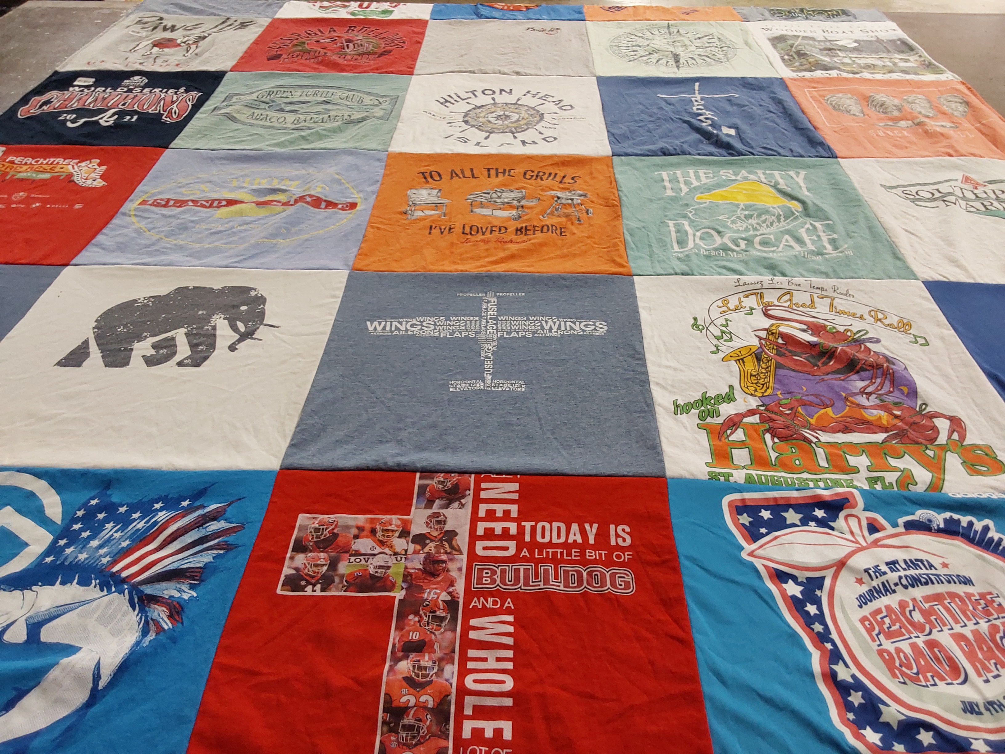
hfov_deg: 63.4
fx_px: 813
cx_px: 502
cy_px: 377
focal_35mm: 28
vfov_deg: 49.7
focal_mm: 2.91
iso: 100
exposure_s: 1/50
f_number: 1.9
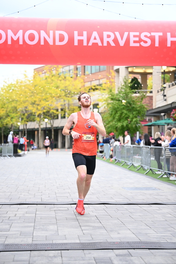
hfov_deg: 19.5
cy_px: 132
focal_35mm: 70
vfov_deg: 28.8
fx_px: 513
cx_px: 88
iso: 1600
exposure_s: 1/800
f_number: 2.8
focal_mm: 70
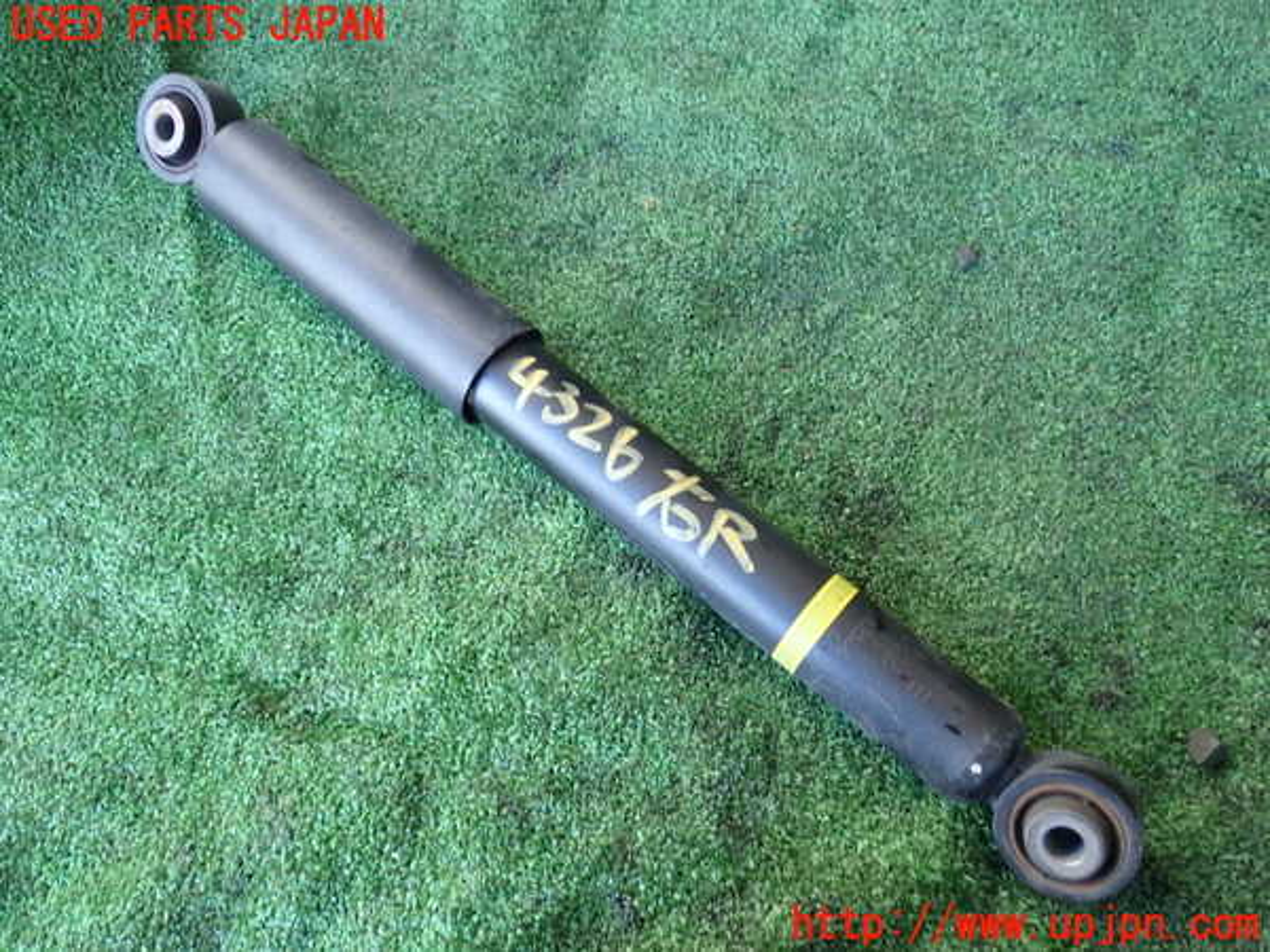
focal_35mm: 30
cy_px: 476
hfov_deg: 60.0
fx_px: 1101
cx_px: 635
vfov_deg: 46.8
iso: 200
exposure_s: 1/50
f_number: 2.3
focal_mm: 5.4
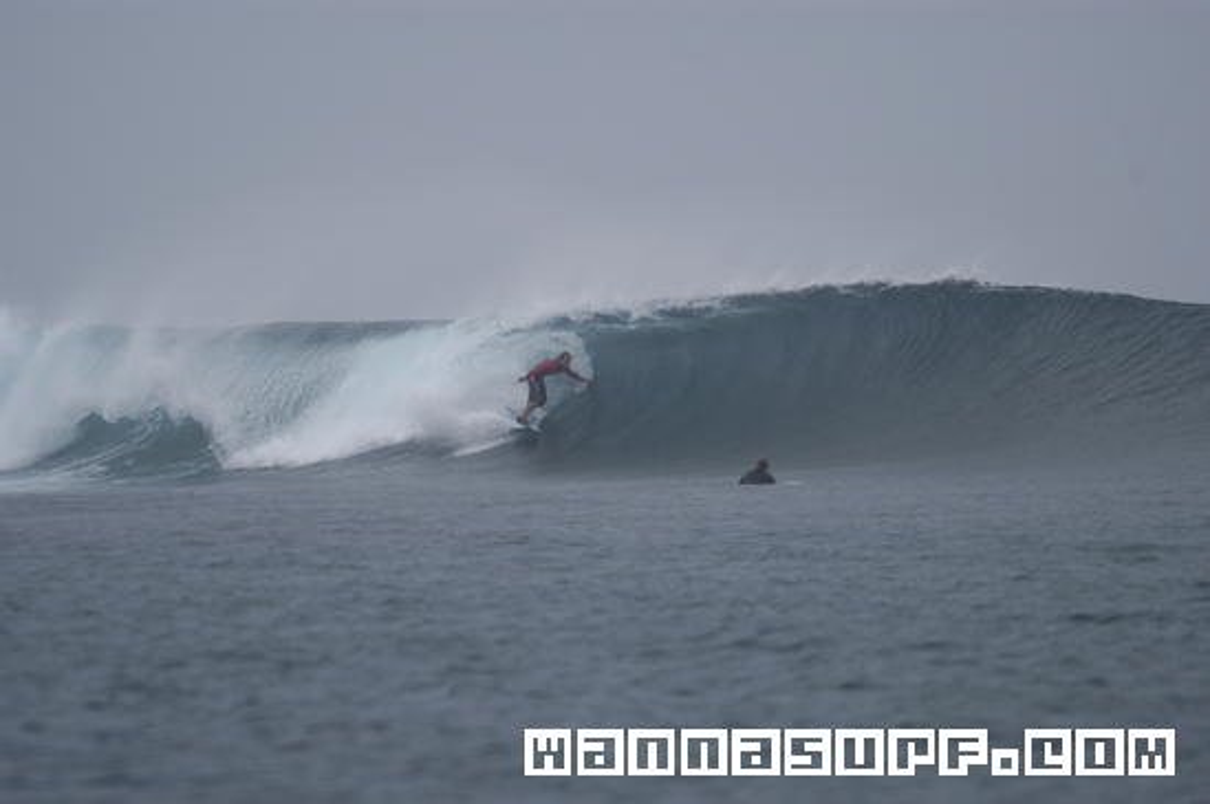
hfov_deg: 4.6
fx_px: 15111
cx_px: 605
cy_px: 402
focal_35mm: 450
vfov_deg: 3.0
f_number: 2.8
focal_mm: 300
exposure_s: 1/500
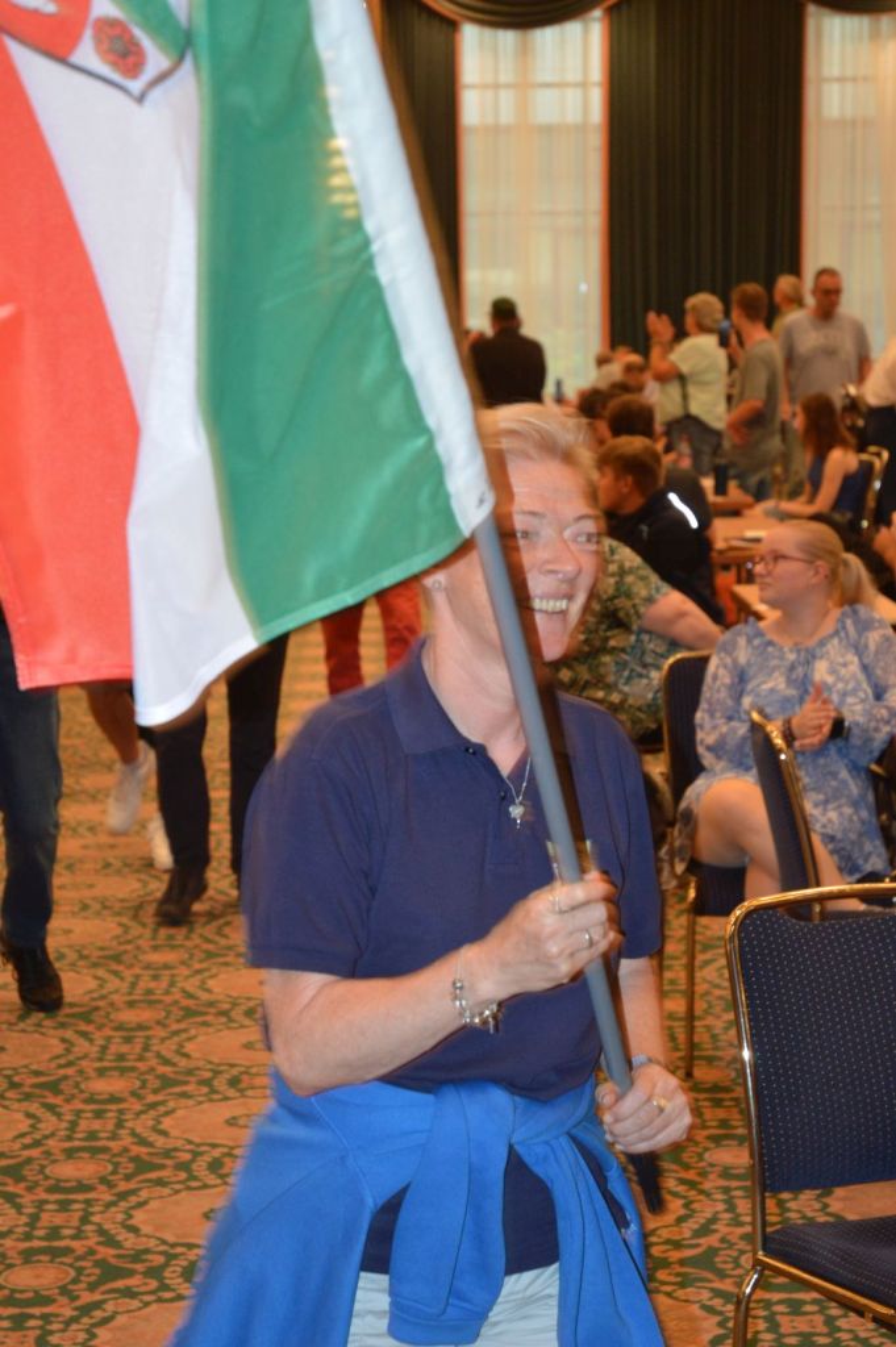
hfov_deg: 16.5
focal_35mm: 82
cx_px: 448
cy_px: 674
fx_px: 3085
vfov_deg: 24.6
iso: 1100
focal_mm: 55
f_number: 4.5
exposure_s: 1/60
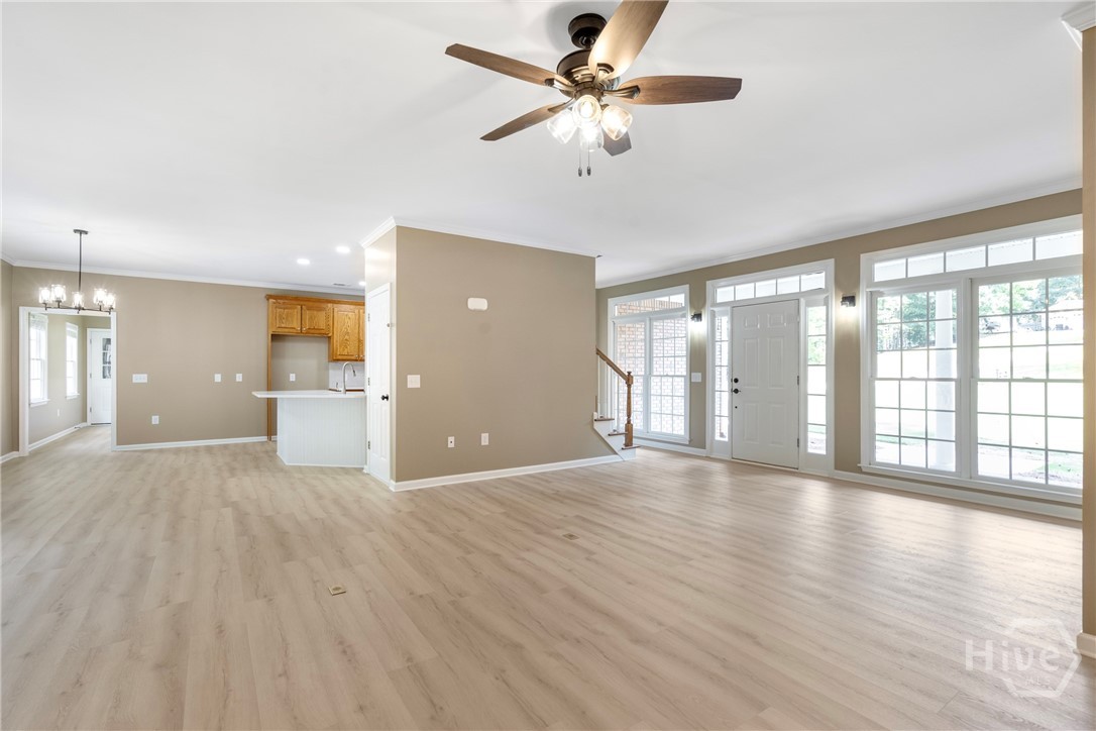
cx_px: 548
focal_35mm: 16
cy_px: 366
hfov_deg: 96.7
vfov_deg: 73.7
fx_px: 487
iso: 400
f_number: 8
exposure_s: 1/20
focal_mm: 16
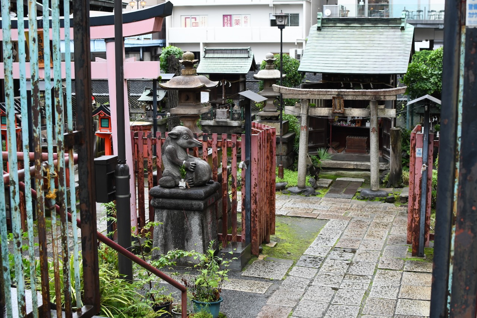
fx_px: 689
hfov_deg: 38.2
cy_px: 159
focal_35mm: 52
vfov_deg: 26.0
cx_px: 238
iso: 320
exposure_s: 1/100
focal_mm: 35
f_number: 5
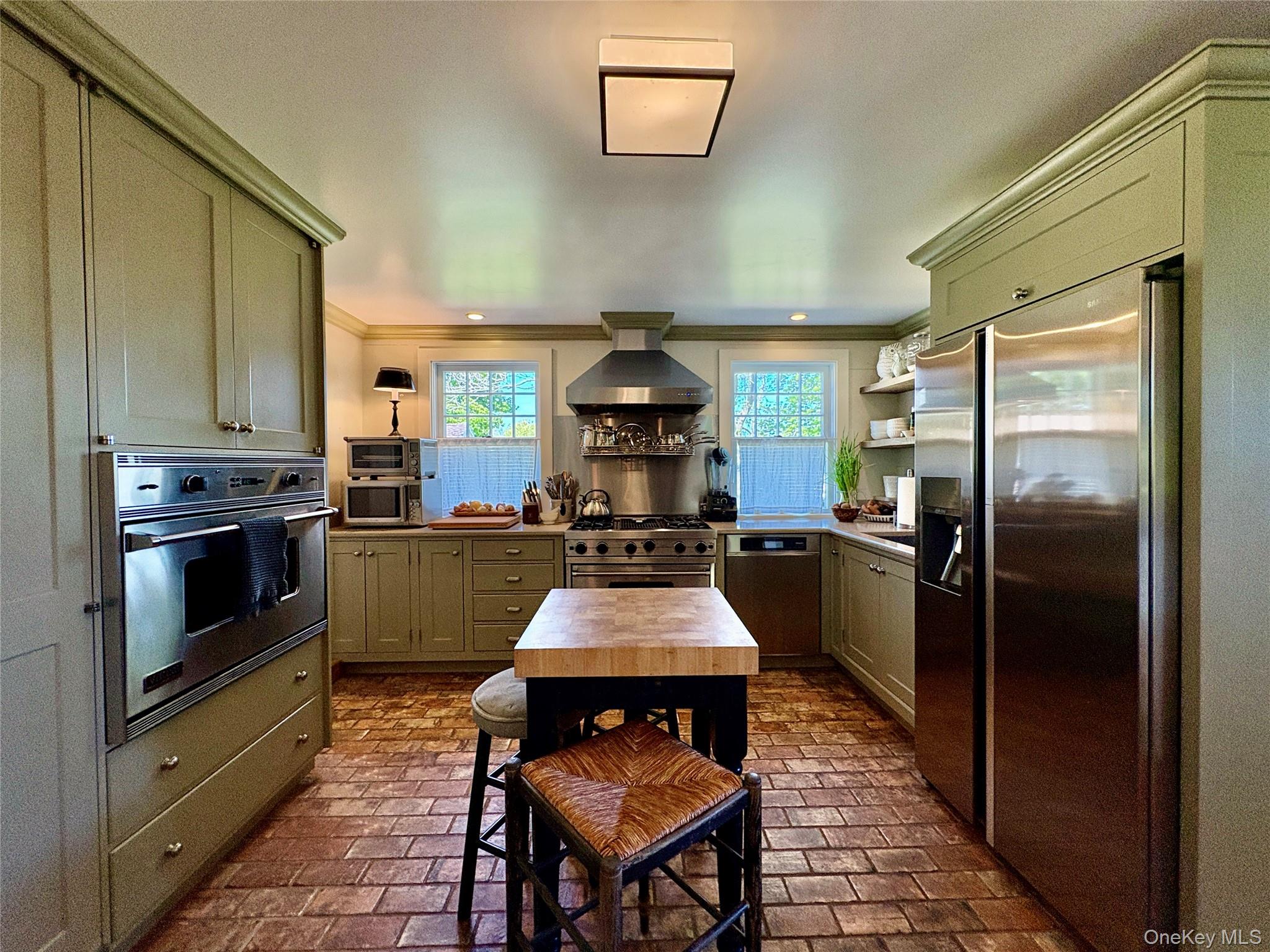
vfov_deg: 85.7
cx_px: 635
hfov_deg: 102.1
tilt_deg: -0.4
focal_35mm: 14
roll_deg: -0.3
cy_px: 476
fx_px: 514
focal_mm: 2.22
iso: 200
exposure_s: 1/120
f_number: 2.2
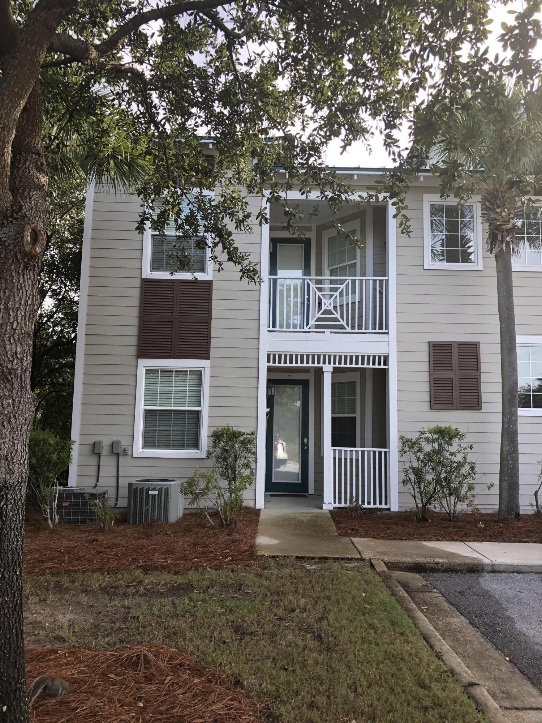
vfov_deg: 61.7
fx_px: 605
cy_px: 362
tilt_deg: +7.2
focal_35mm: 29
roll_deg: -0.8
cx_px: 271
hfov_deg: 48.2
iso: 20
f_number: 1.8
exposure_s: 1/335
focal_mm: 3.99
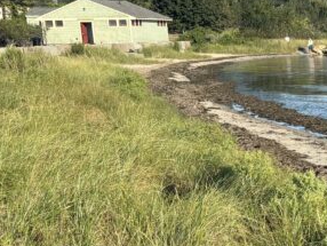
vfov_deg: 15.9
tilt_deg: -10.1
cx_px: 542
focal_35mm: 93
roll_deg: +0.9
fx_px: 879
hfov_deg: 17.9
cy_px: 177
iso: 50
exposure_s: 1/2513
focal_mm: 5.96
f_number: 1.6
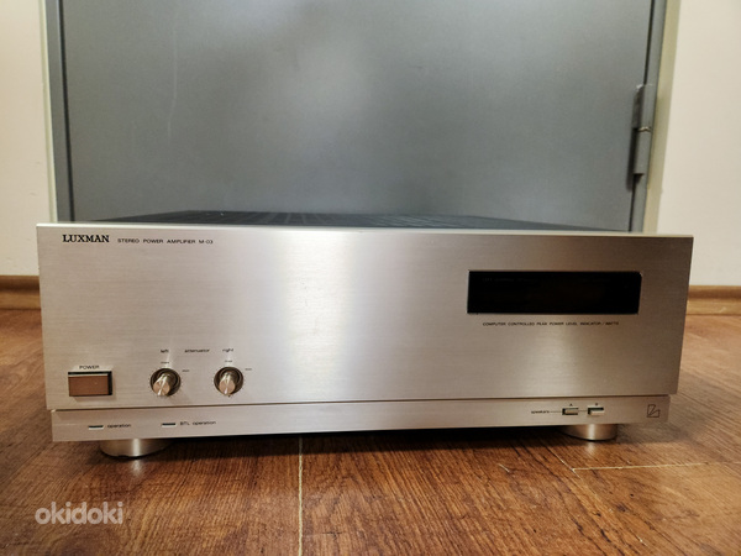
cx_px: 370
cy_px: 278
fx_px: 492
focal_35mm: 23
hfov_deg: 73.9
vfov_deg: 58.9
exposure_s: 1/50
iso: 320
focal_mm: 5.4
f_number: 1.8
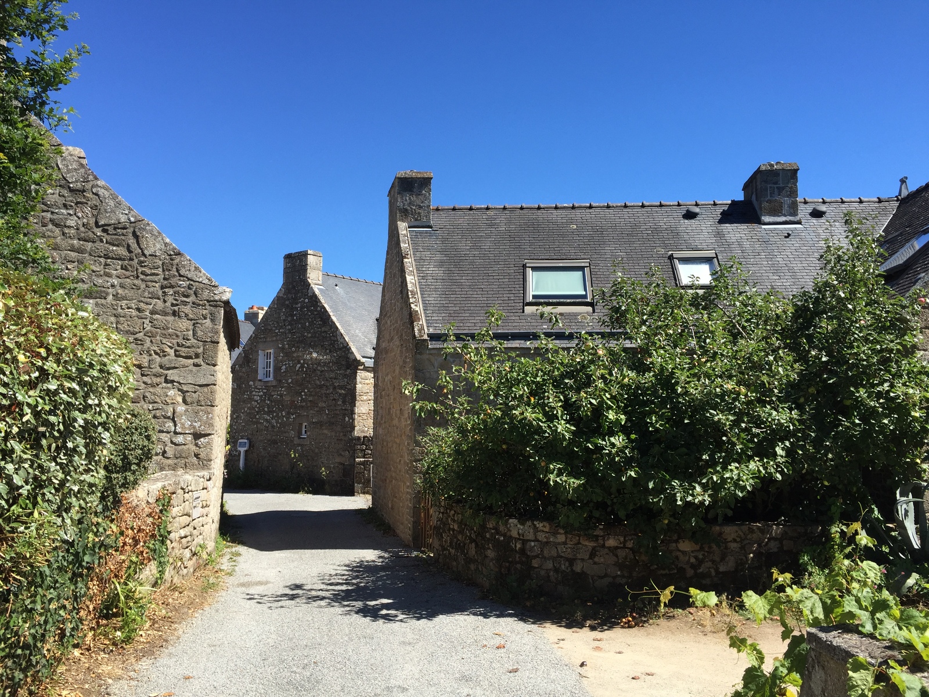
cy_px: 348
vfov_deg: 48.2
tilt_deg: +5.6
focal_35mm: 29
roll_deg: -0.8
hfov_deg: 61.7
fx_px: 778
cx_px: 464
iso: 32
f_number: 2.2
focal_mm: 4.15
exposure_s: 1/1163
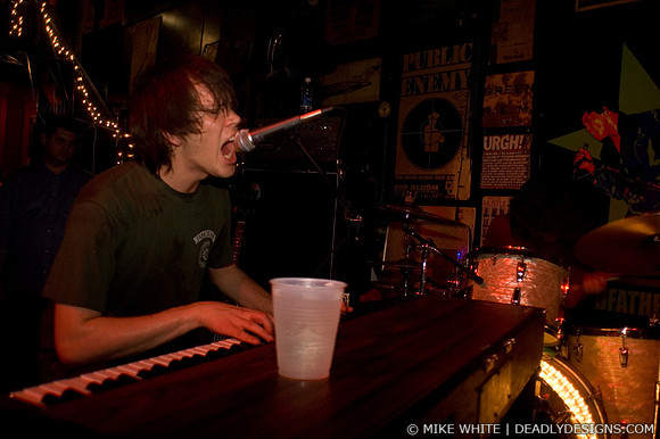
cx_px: 330
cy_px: 220
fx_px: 550
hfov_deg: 62.0
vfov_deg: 43.6
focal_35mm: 30
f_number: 2.8
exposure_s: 1/40
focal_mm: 20
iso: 800
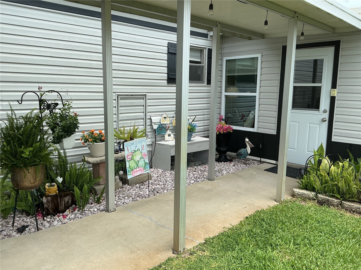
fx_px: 302
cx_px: 180
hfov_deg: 61.7
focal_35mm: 29
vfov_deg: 48.2
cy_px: 135
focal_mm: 3
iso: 25
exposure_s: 1/1076
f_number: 1.8
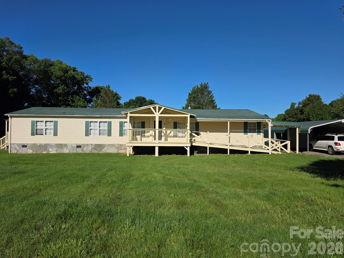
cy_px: 126
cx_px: 166
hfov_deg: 71.6
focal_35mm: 24
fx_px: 238
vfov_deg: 56.8
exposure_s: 1/7944
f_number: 1.7
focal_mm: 6.3
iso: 64
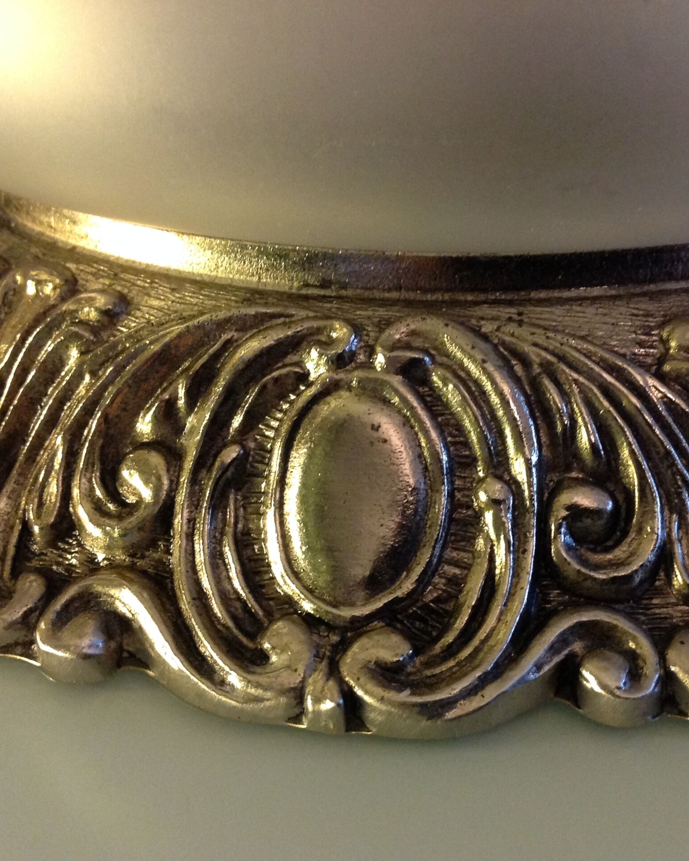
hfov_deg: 32.7
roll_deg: +0.9
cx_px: 404
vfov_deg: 40.3
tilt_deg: -27.8
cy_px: 431
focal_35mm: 46
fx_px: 1172
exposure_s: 1/15
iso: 320
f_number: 2.4
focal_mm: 4.28
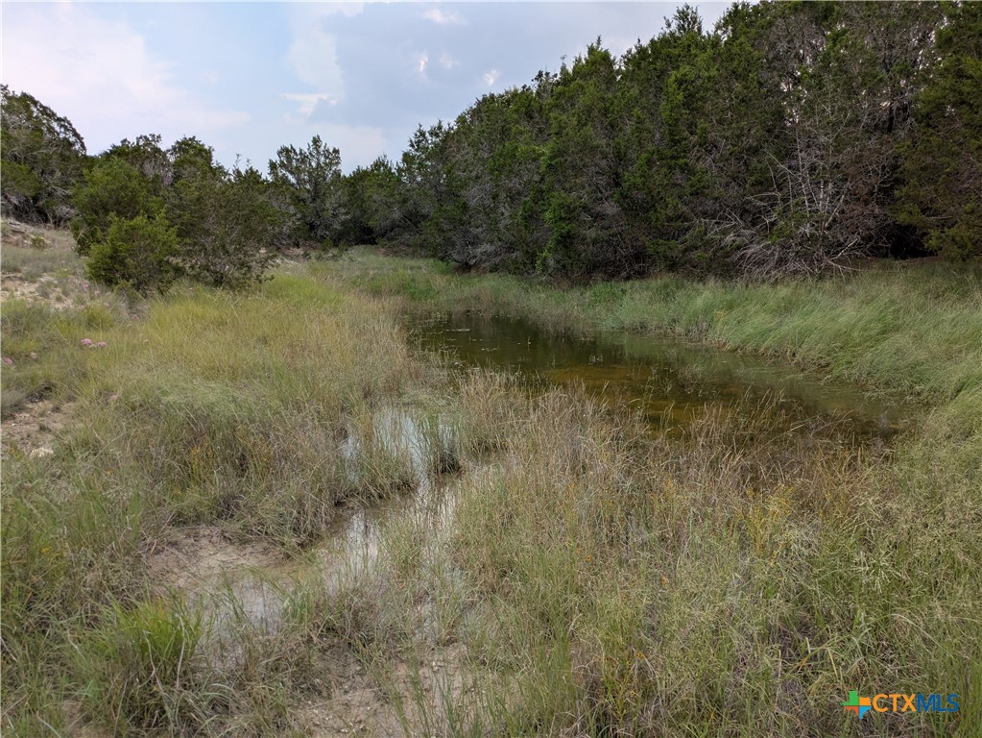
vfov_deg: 54.9
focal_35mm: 25
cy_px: 369
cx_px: 491
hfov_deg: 69.4
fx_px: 709
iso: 54
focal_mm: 5.43
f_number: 1.89
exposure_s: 1/1147
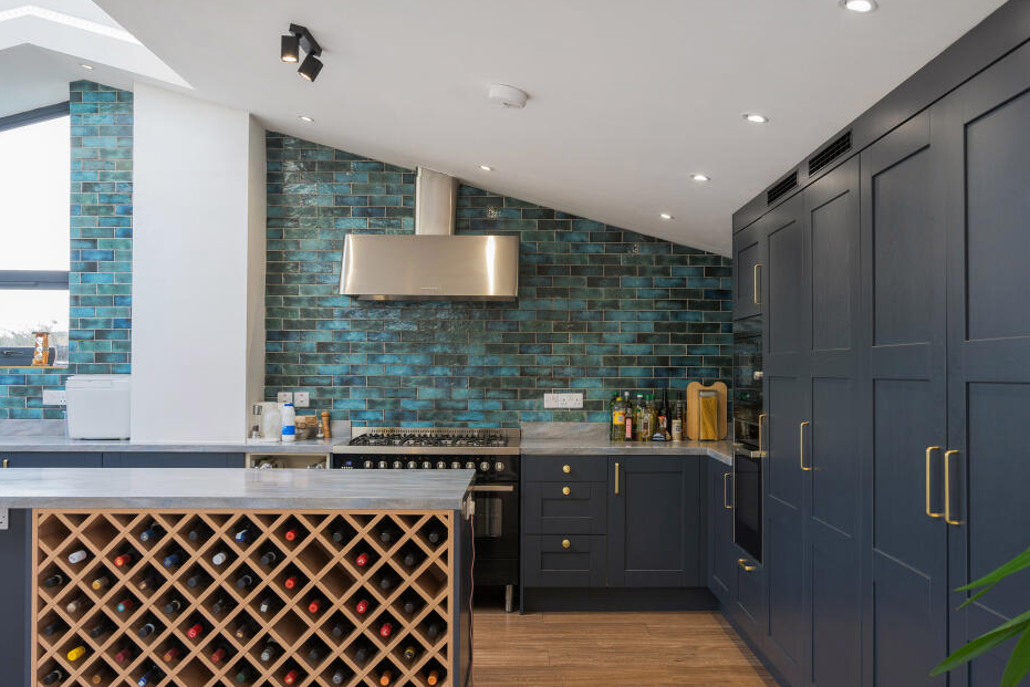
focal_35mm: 33
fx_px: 944
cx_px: 553
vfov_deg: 40.0
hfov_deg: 57.2
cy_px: 371
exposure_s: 1/30
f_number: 8
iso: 640
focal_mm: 30
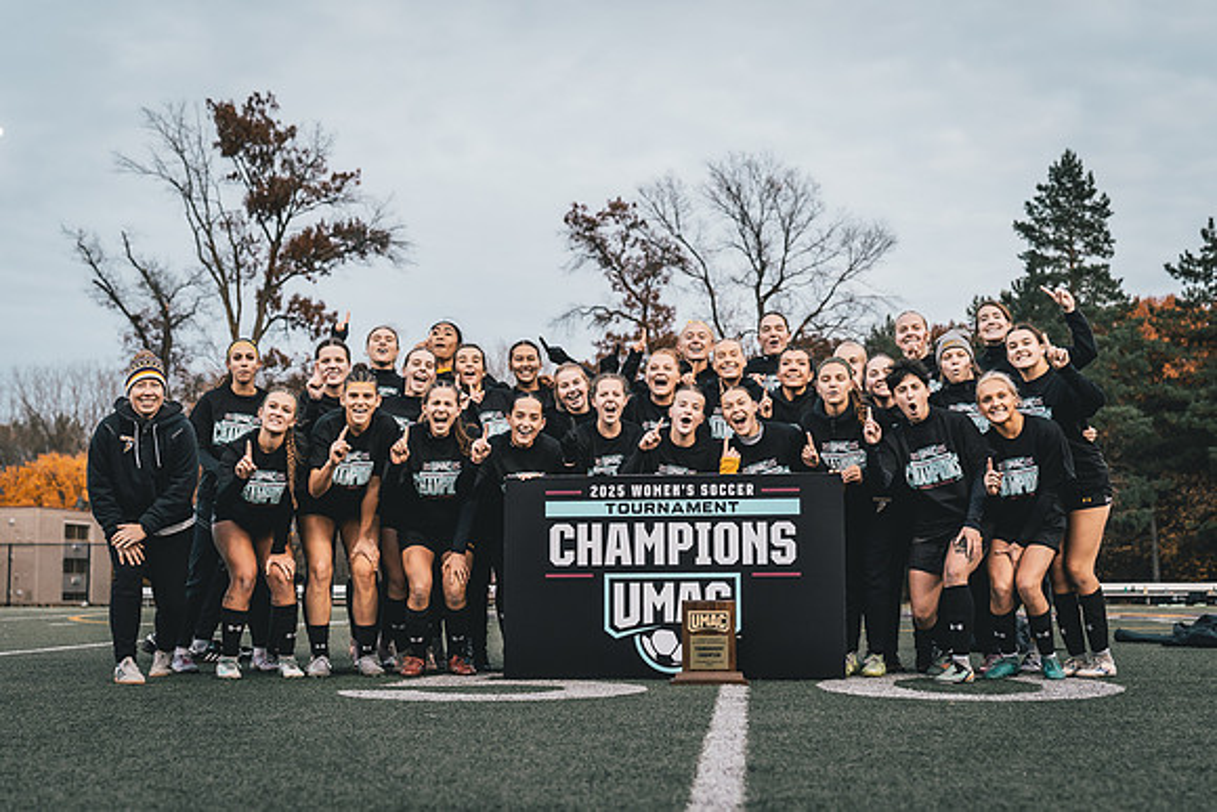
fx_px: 1682
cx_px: 636
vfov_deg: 27.1
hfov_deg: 39.8
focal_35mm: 50
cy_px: 401
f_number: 2.8
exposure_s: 1/1600
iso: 800
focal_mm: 41
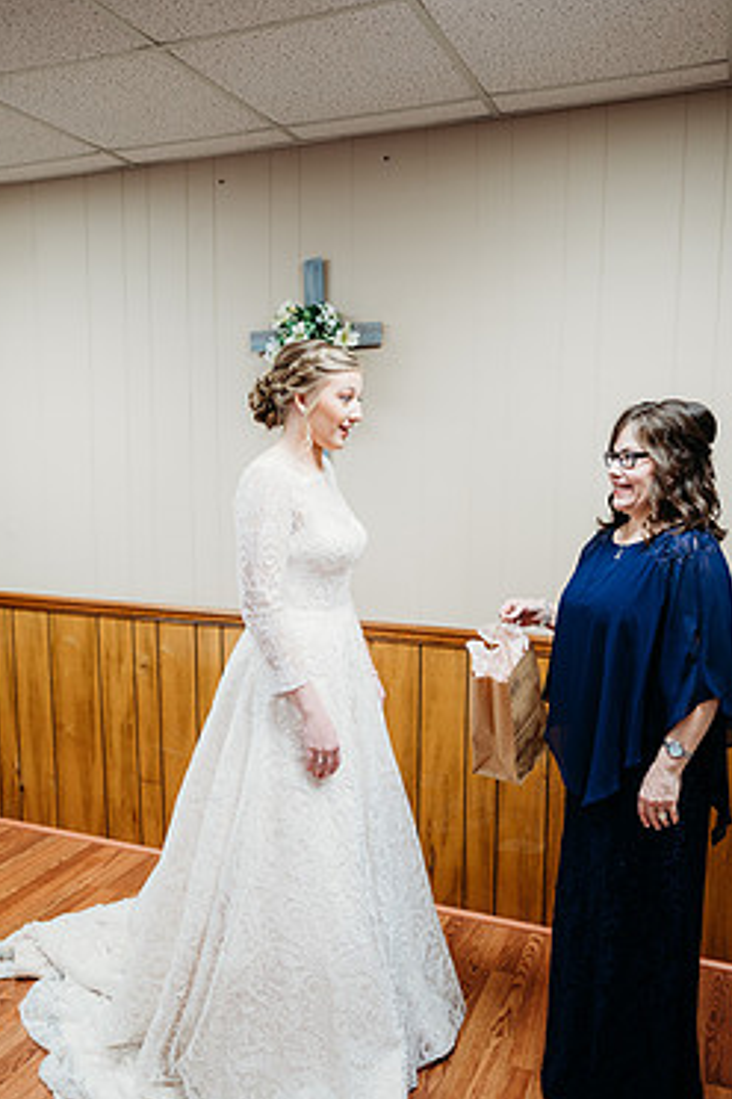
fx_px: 884
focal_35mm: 29
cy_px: 561
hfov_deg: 44.9
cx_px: 348
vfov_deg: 63.7
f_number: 1.8
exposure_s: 1/125
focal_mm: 24
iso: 400
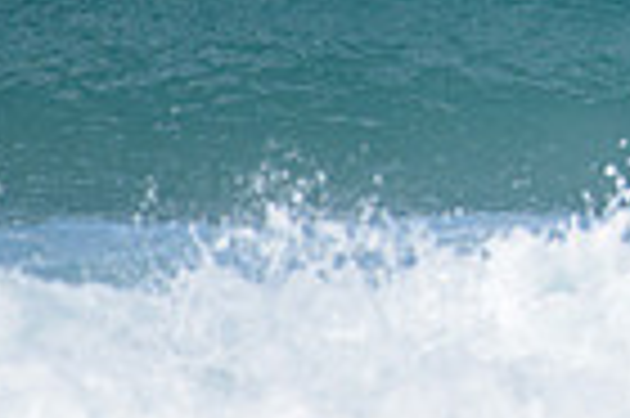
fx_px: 36235
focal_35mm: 2073
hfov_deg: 1.0
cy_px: -178
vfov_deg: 0.7
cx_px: 1026
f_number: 6.3
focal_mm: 500
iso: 250
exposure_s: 1/2500
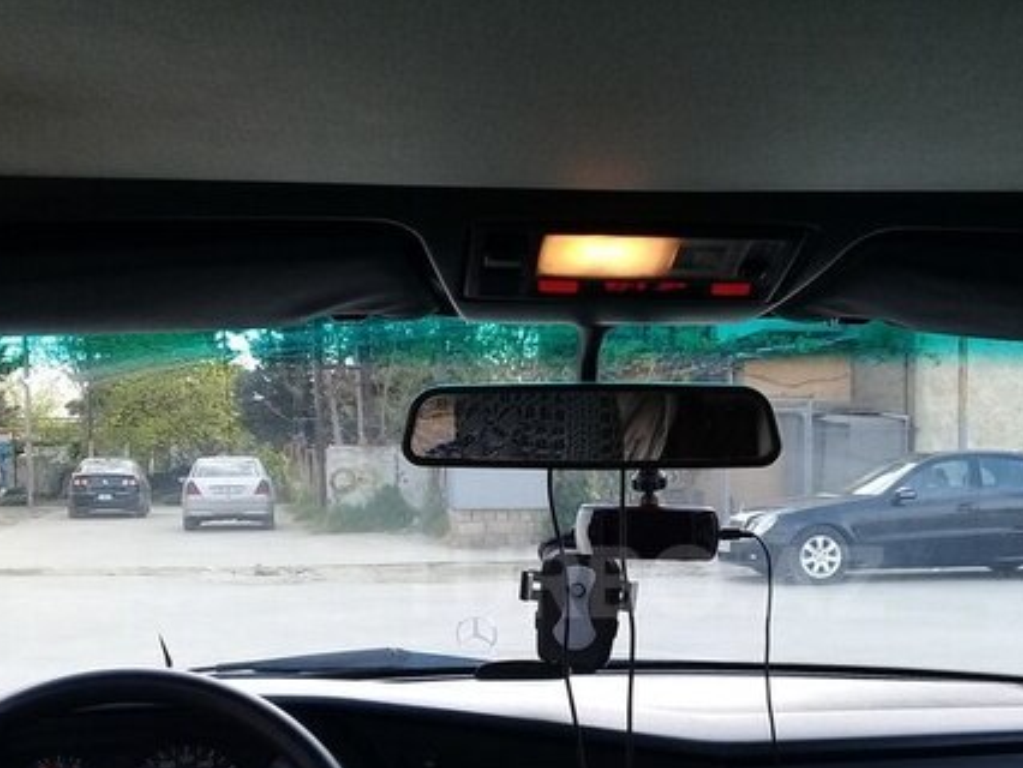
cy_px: 582
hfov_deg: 39.4
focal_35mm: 48
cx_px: 639
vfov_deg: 29.8
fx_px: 1419
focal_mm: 3.3
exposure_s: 1/107
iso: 50
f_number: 2.2
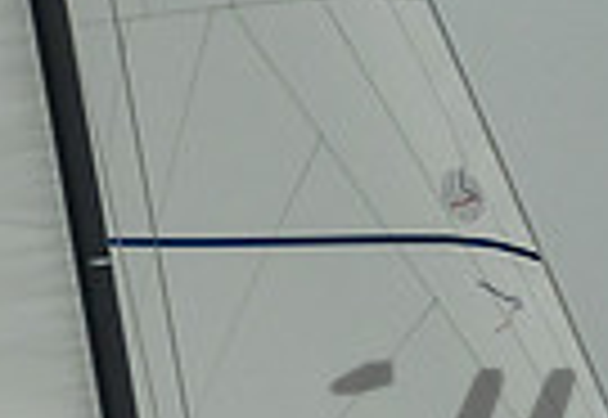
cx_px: -49
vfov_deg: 1.3
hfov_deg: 1.9
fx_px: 18206
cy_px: 600
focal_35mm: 1067
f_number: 9
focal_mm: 200
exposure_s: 1/3200
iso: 800
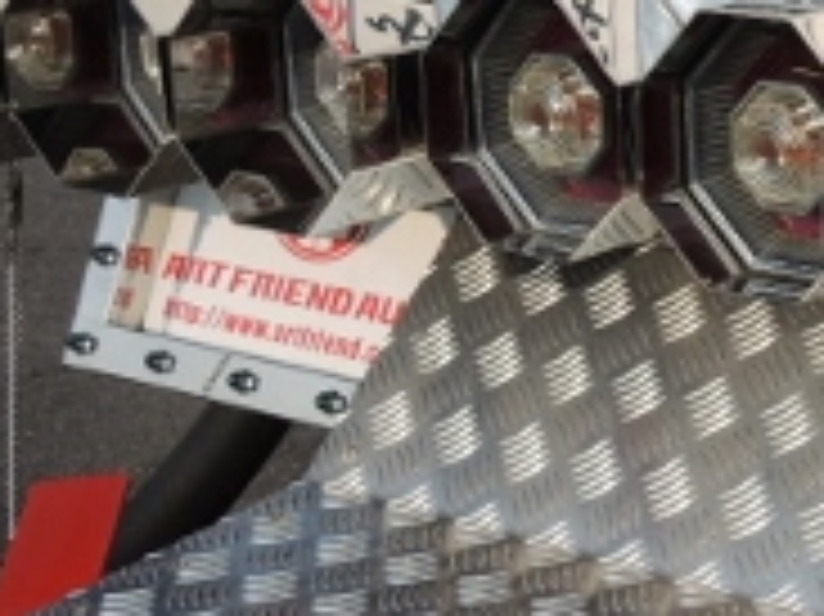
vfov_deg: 14.1
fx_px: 2498
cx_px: 1063
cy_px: 198
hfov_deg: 17.6
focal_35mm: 105
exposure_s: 1/1600
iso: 80
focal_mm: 6.5
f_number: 2.5
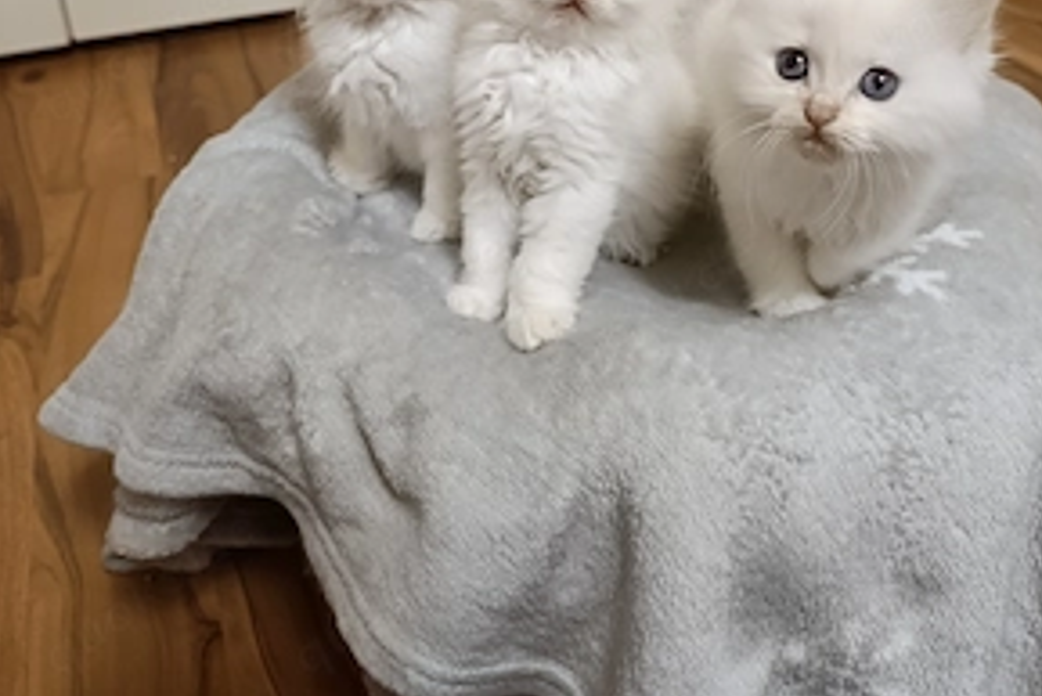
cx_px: 530
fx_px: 956
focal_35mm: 33
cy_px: 94
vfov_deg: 37.8
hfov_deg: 57.2
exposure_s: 1/50
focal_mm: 6.11
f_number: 1.7
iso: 1000
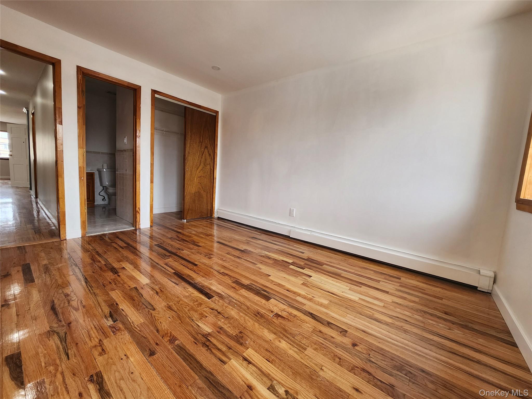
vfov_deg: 89.9
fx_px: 200
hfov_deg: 106.2
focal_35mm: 13
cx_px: 266
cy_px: 200
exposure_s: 1/60
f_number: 2.2
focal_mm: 1.7
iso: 50
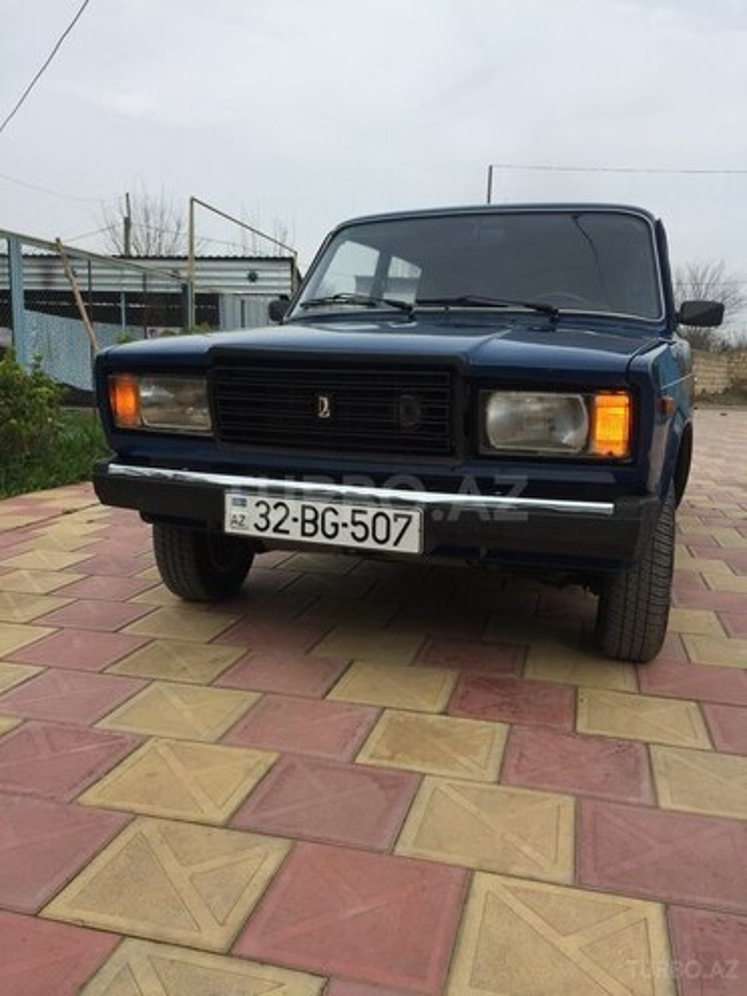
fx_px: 834
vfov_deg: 61.7
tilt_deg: -6.4
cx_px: 374
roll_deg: -1.4
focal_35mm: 29
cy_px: 498
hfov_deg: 48.2
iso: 32
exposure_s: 1/1799
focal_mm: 4.15
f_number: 2.2
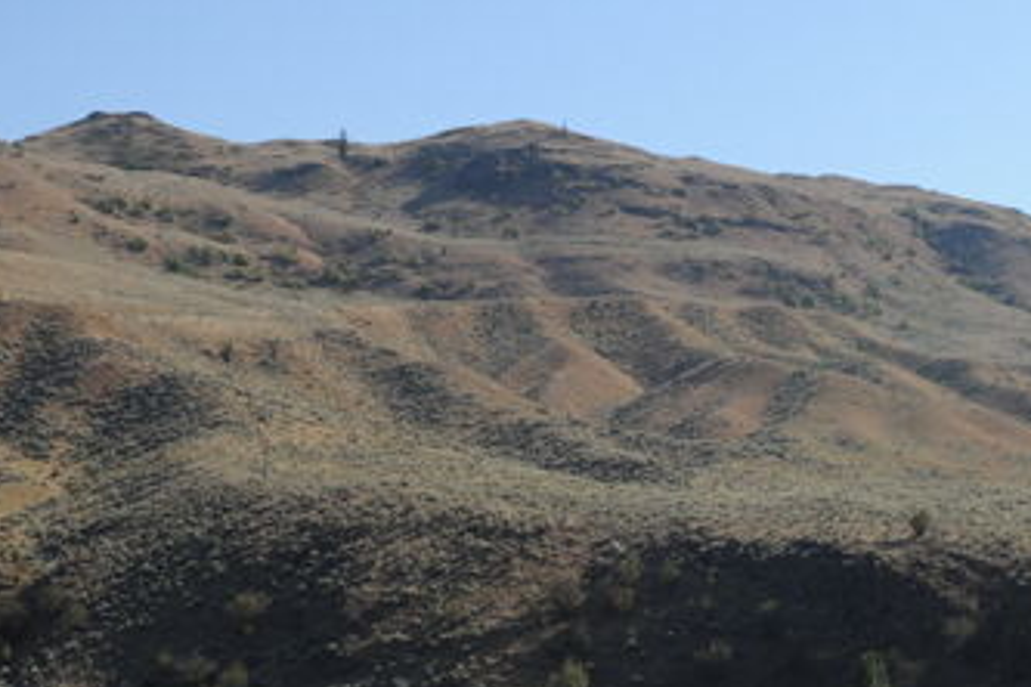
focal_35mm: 84
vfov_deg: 16.0
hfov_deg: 24.2
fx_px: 2405
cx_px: 570
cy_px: 665
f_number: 13
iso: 200
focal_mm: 35
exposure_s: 1/200
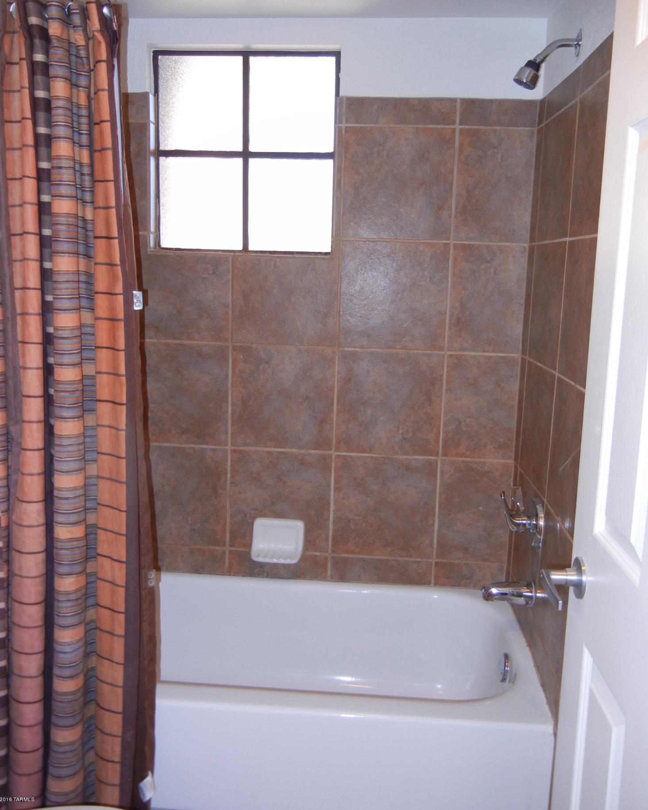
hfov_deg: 45.8
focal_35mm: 32
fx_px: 767
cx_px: 325
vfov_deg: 55.6
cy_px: 385
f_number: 3.5
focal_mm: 5.4
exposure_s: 1/30
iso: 200
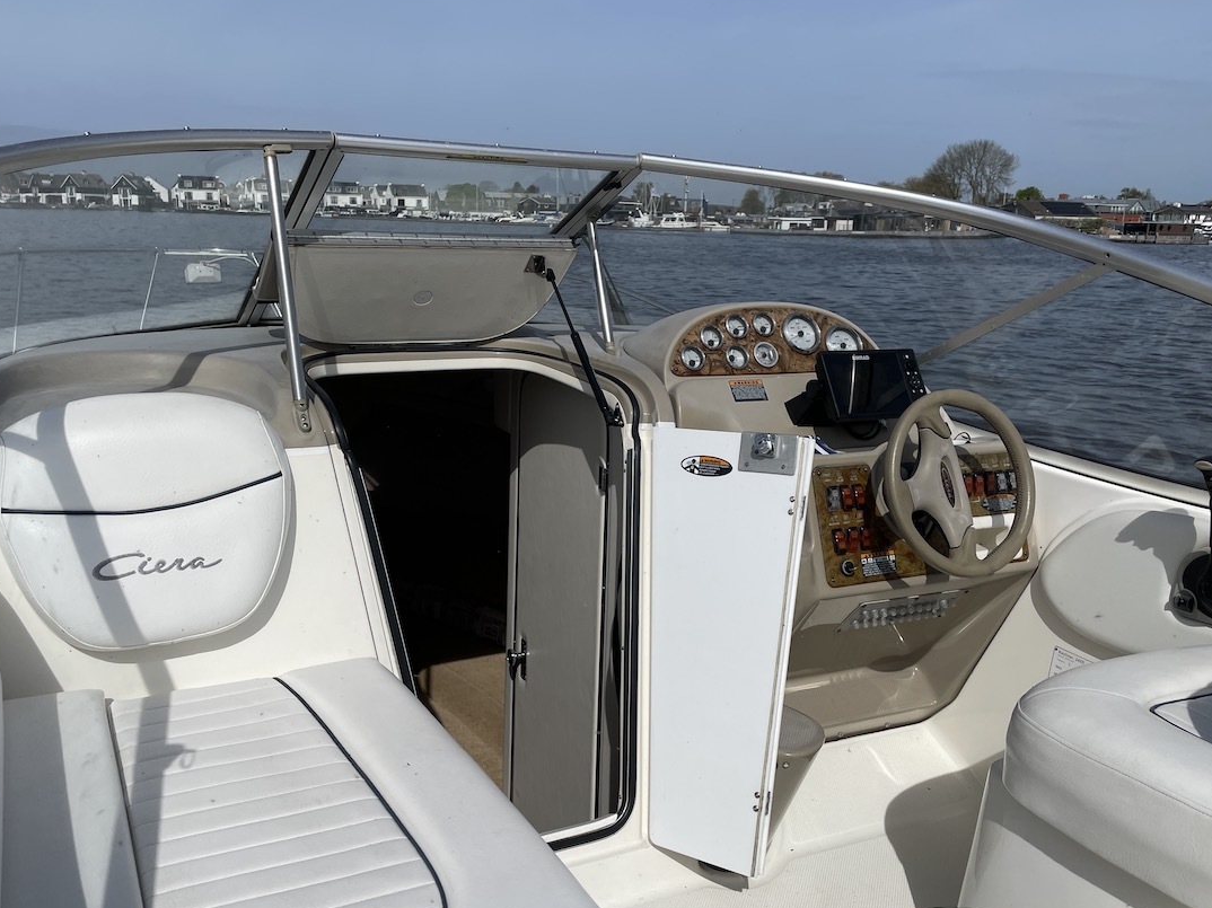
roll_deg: -0.9
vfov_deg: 45.4
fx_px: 1085
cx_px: 579
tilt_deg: -12.3
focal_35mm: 31
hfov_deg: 58.3
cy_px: 473
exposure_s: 1/10753
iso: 32
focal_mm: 4.2
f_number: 1.6
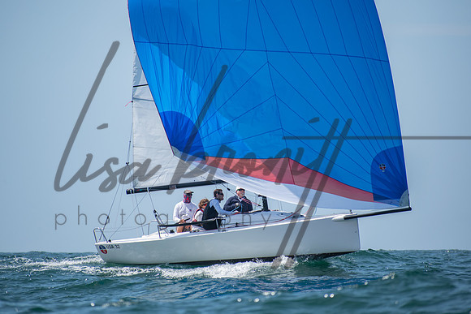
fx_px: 4968
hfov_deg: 5.4
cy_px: 157
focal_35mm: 380
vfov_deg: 3.6
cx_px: 228
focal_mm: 240
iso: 200
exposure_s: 1/640
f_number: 6.3
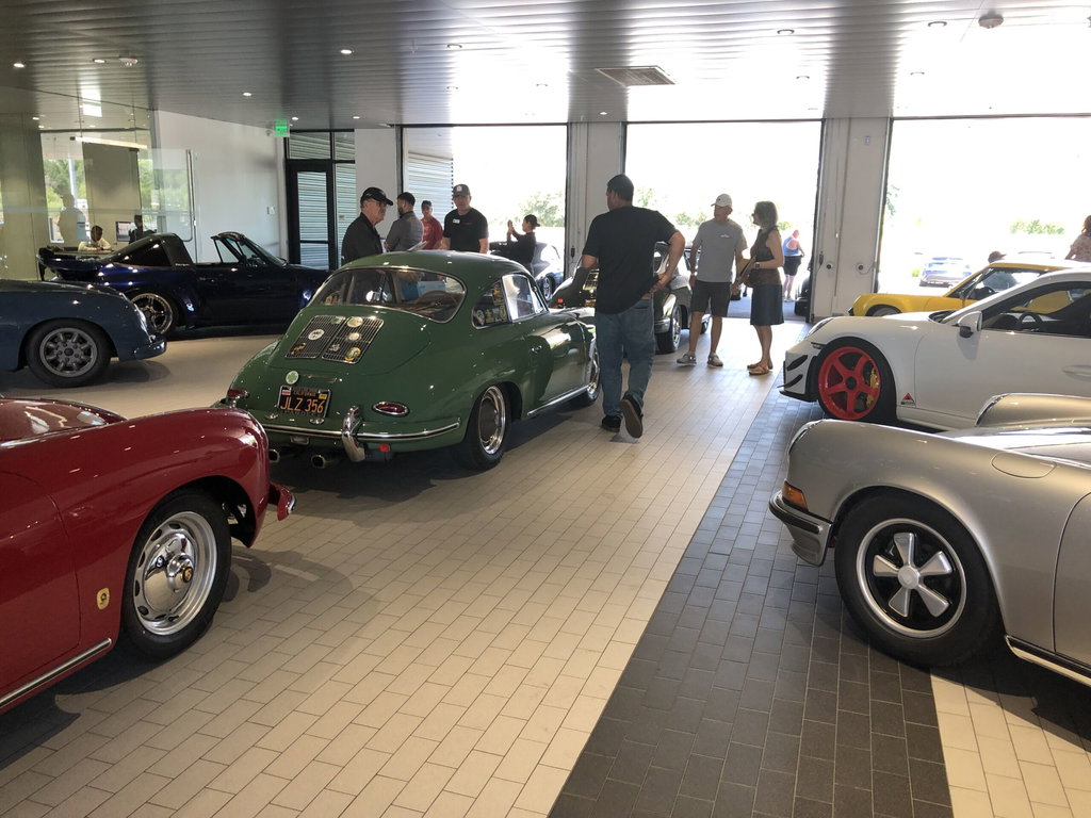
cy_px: 409
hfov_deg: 63.4
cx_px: 546
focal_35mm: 28
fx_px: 882
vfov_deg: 49.7
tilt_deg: -15.1
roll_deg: +0.5
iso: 40
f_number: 1.8
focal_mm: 3.99
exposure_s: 1/67
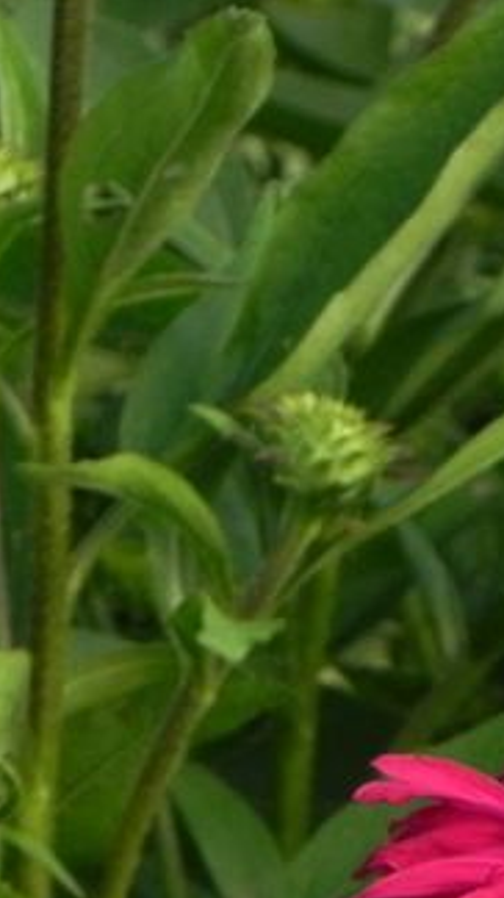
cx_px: -173
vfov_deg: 3.7
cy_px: 995
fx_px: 13842
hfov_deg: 2.1
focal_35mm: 582
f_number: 5
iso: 160
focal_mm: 28.8
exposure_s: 1/400
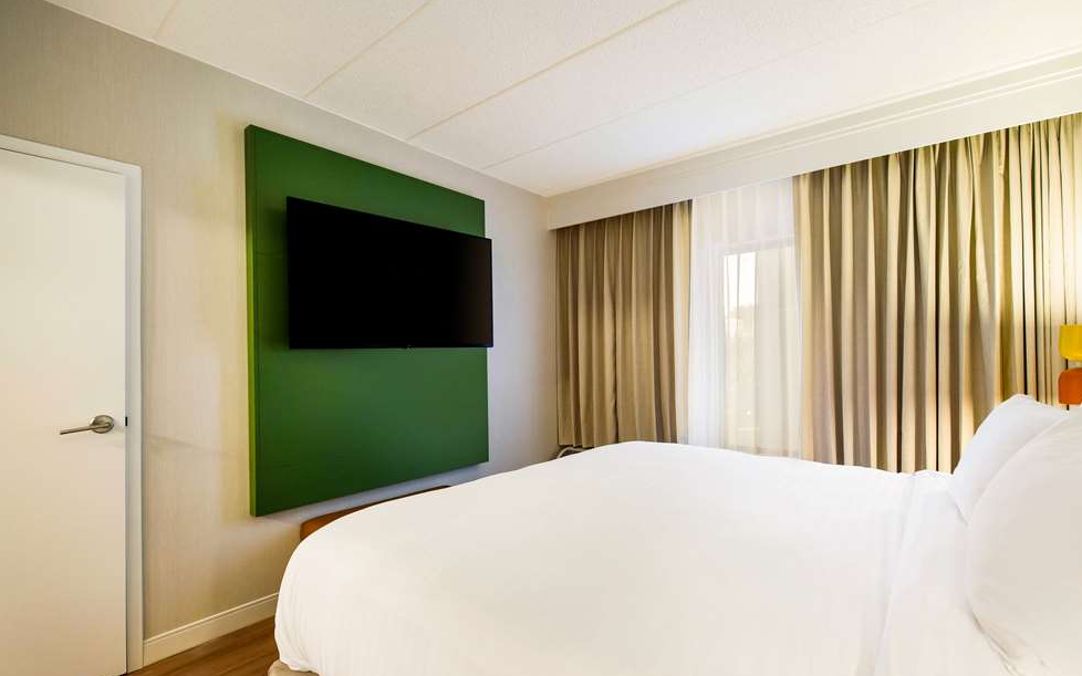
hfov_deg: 97.8
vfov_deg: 71.2
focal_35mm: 16
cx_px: 565
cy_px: 361
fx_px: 472
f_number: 8
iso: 400
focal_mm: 15
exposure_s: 1/8
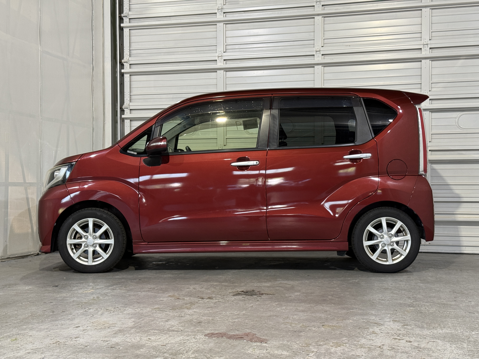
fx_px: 664
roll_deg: +0.0
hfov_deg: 39.7
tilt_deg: +0.3
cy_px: 180
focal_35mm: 48
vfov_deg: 30.3
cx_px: 240
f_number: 1.78
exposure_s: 1/60
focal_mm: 6.76
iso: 125
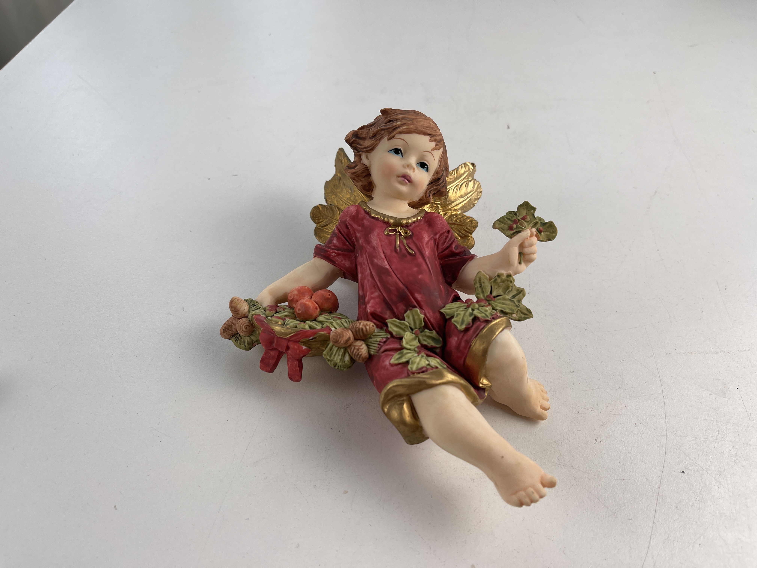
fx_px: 547
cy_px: 284
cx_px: 378
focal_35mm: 25
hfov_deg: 69.4
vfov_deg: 54.9
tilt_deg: -50.3
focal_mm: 5.1
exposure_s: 1/297
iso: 32
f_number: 1.6
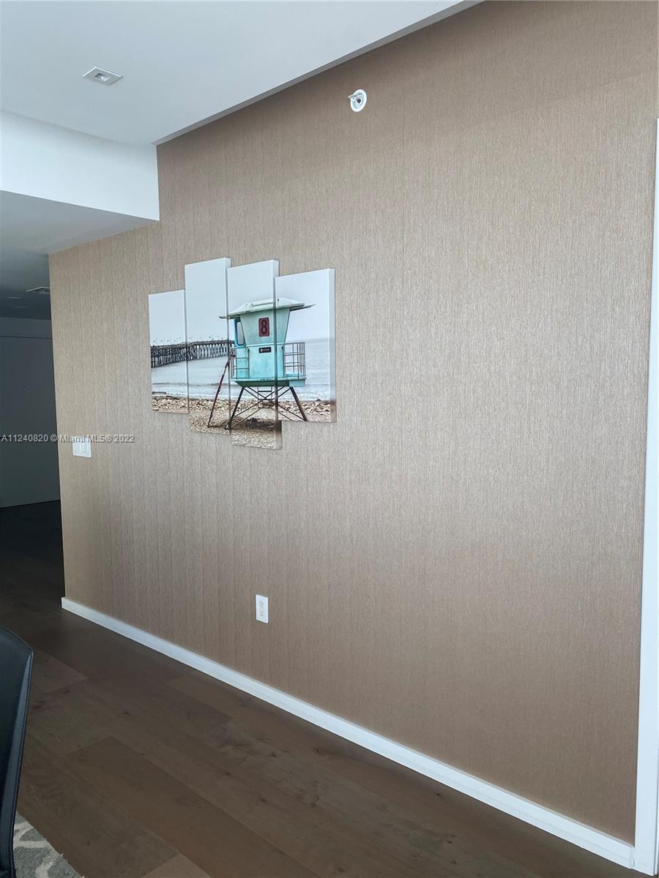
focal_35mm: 26
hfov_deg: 53.1
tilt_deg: -5.4
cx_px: 330
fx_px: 660
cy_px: 439
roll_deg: +1.4
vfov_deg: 67.3
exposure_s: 1/121
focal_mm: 4.25
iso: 50
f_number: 1.8
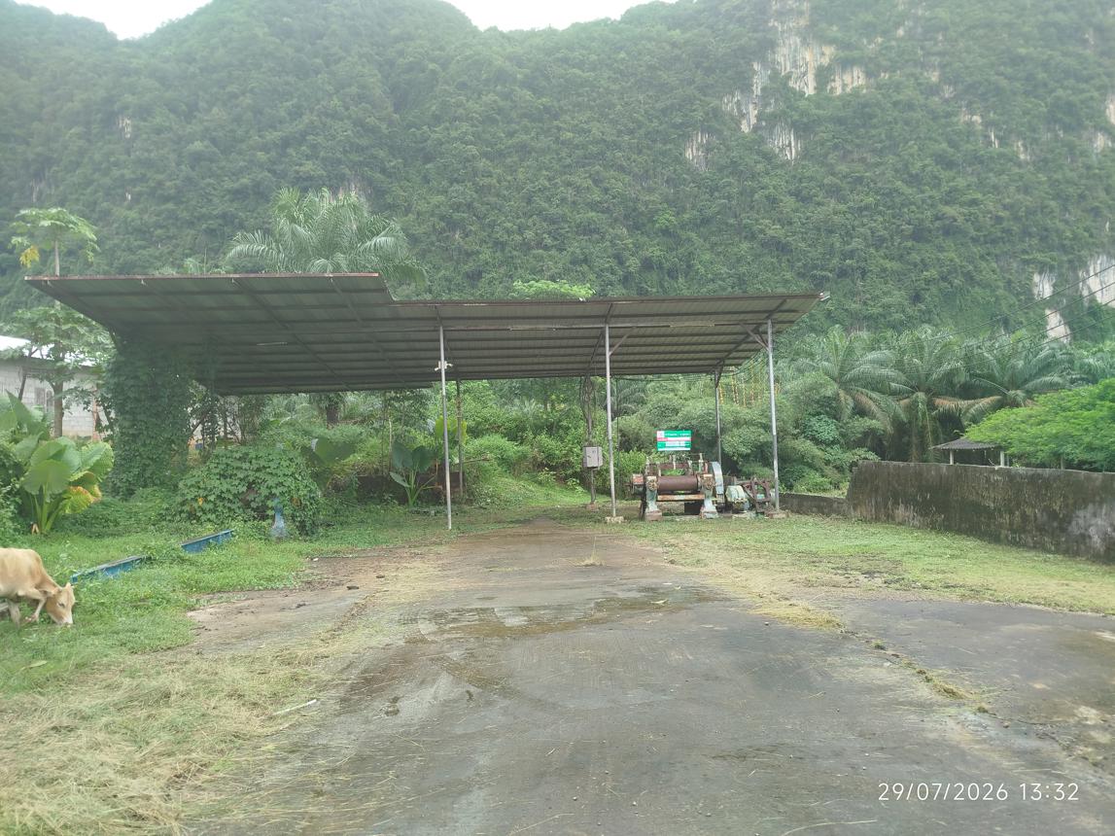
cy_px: 418
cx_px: 558
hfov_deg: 71.6
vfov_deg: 56.8
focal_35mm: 24
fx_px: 773
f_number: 1.7
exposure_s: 1/222
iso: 50
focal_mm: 5.31
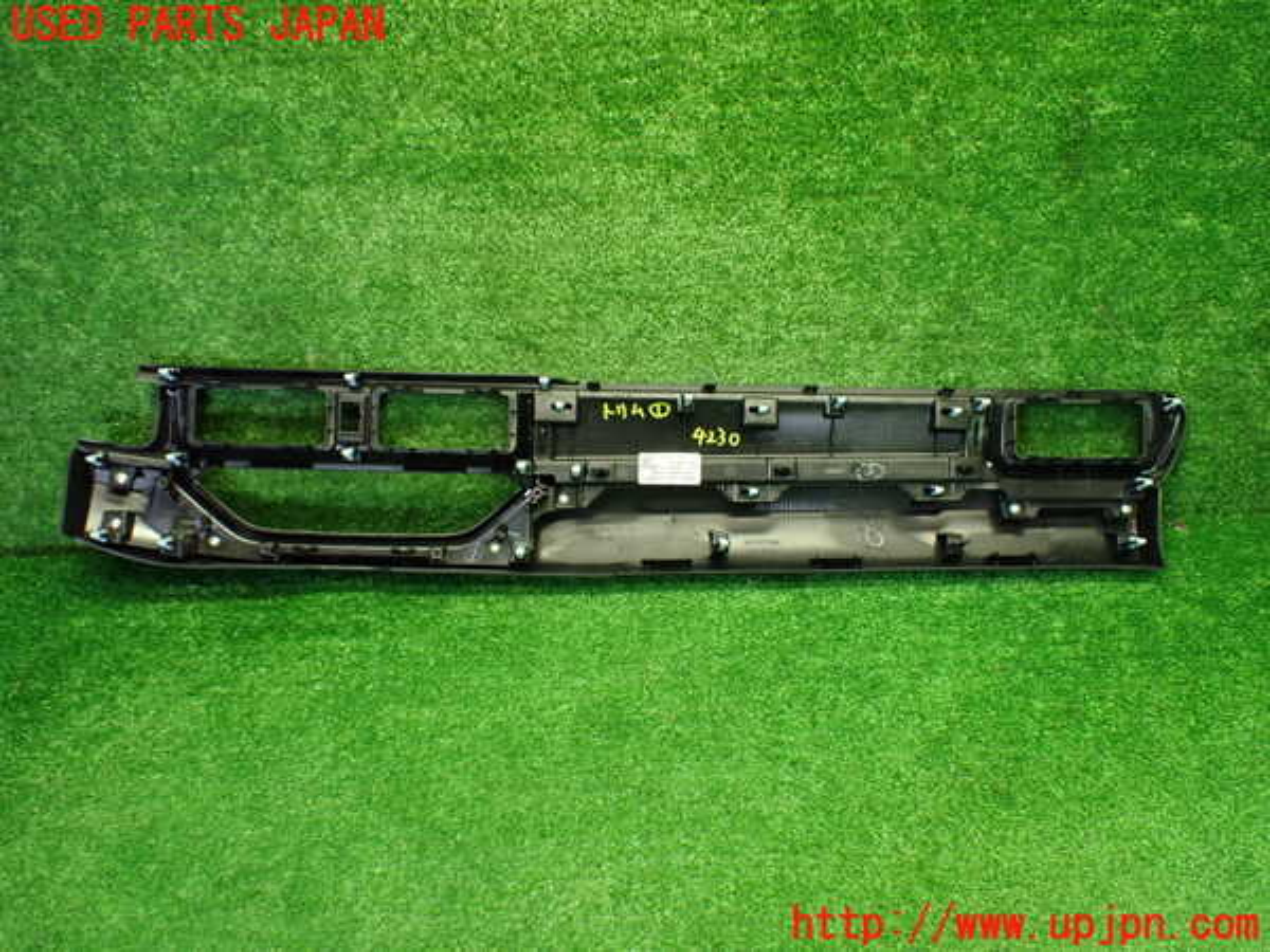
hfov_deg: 60.0
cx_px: 635
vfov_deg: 46.8
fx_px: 1101
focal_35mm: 30
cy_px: 476
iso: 800
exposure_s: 1/125
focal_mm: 5.4
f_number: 2.3
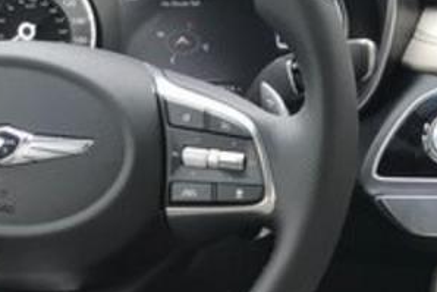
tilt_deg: -24.5
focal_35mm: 100
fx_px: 1214
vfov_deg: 13.0
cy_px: 440
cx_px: 450
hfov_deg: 19.7
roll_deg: +0.3
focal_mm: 3.99
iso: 40
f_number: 1.8
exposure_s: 1/120
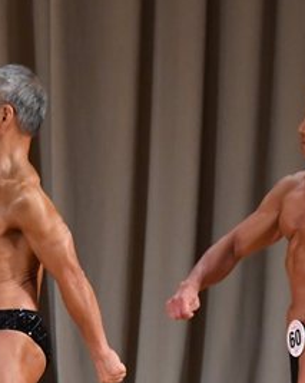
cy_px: 340
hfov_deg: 2.4
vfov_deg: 3.0
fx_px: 7392
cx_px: 4
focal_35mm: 654
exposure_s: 1/400
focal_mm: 160
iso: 4500
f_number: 5.6
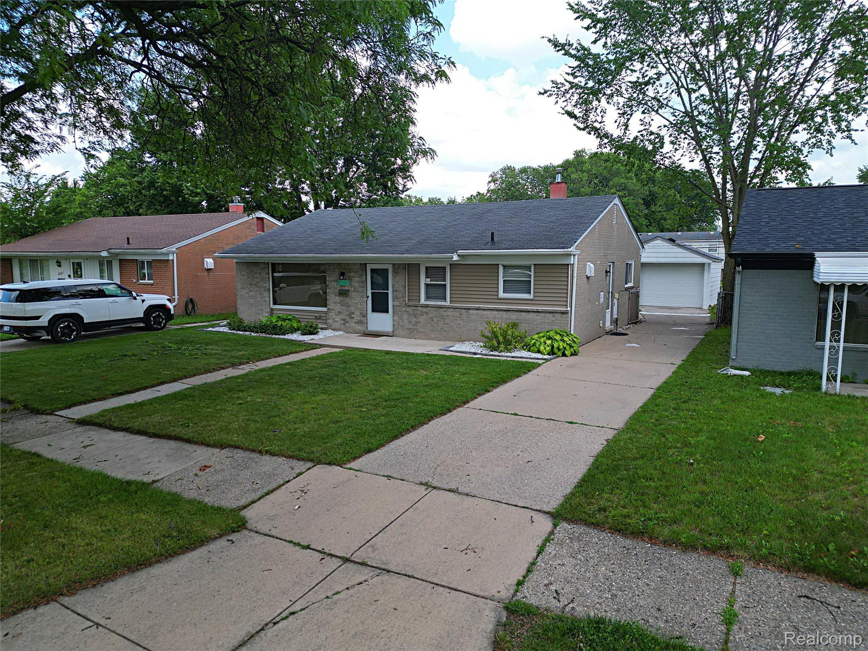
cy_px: 326
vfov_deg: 56.8
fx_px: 602
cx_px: 434
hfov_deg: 71.6
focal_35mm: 24
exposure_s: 1/1250
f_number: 1.7
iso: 140
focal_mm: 6.7
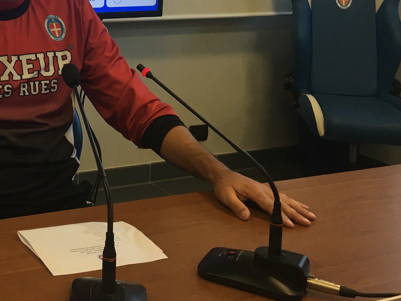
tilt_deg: -5.2
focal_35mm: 65
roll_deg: -1.2
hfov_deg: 28.3
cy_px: -20
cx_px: 13
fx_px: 753
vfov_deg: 21.5
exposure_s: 1/33
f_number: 2.2
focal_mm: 4.15
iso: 25
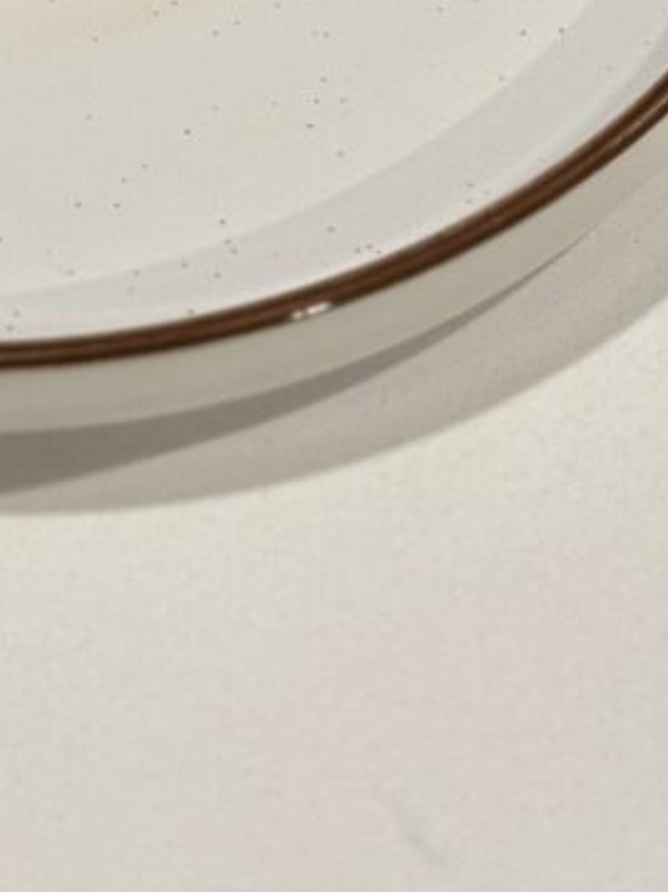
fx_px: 3527
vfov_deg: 13.7
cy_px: -373
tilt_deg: -50.5
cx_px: -37
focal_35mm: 137
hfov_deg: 10.7
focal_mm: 6.76
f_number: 1.78
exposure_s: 1/40
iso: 320
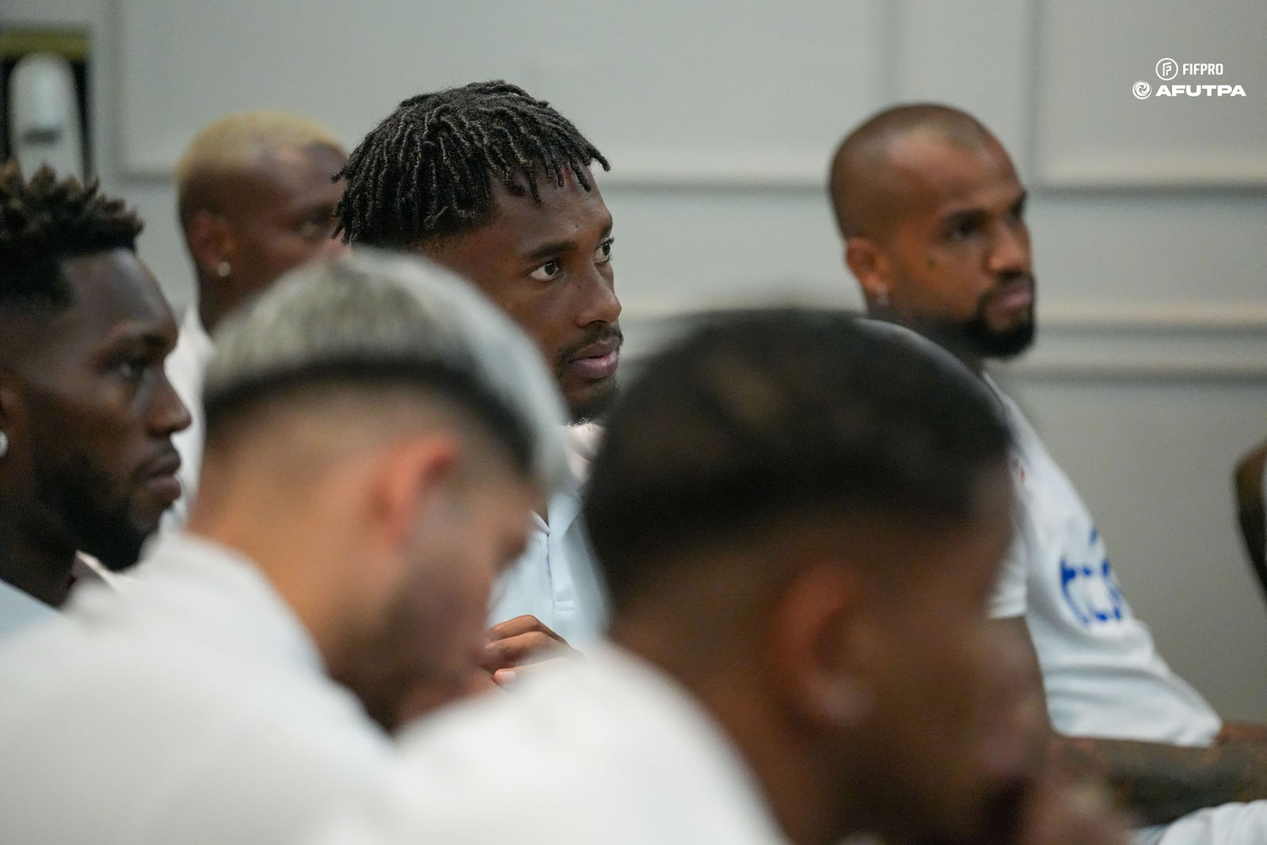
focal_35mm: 154
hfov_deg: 13.4
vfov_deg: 8.9
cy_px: 422
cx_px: 634
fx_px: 5402
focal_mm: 153.5
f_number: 2.8
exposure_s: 1/1000
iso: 12800
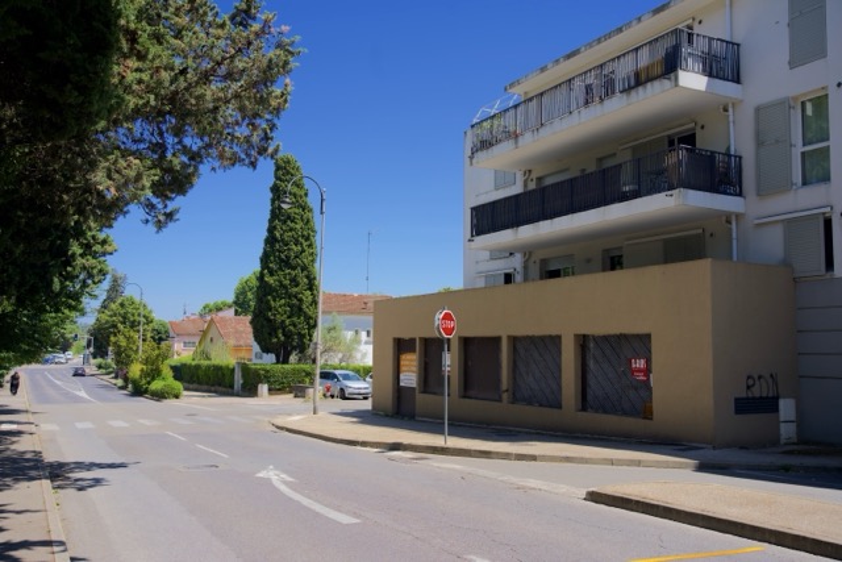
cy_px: 281
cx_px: 421
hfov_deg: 58.7
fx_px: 749
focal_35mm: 32
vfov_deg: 41.1
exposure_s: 1/400
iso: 100
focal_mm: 32
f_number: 5
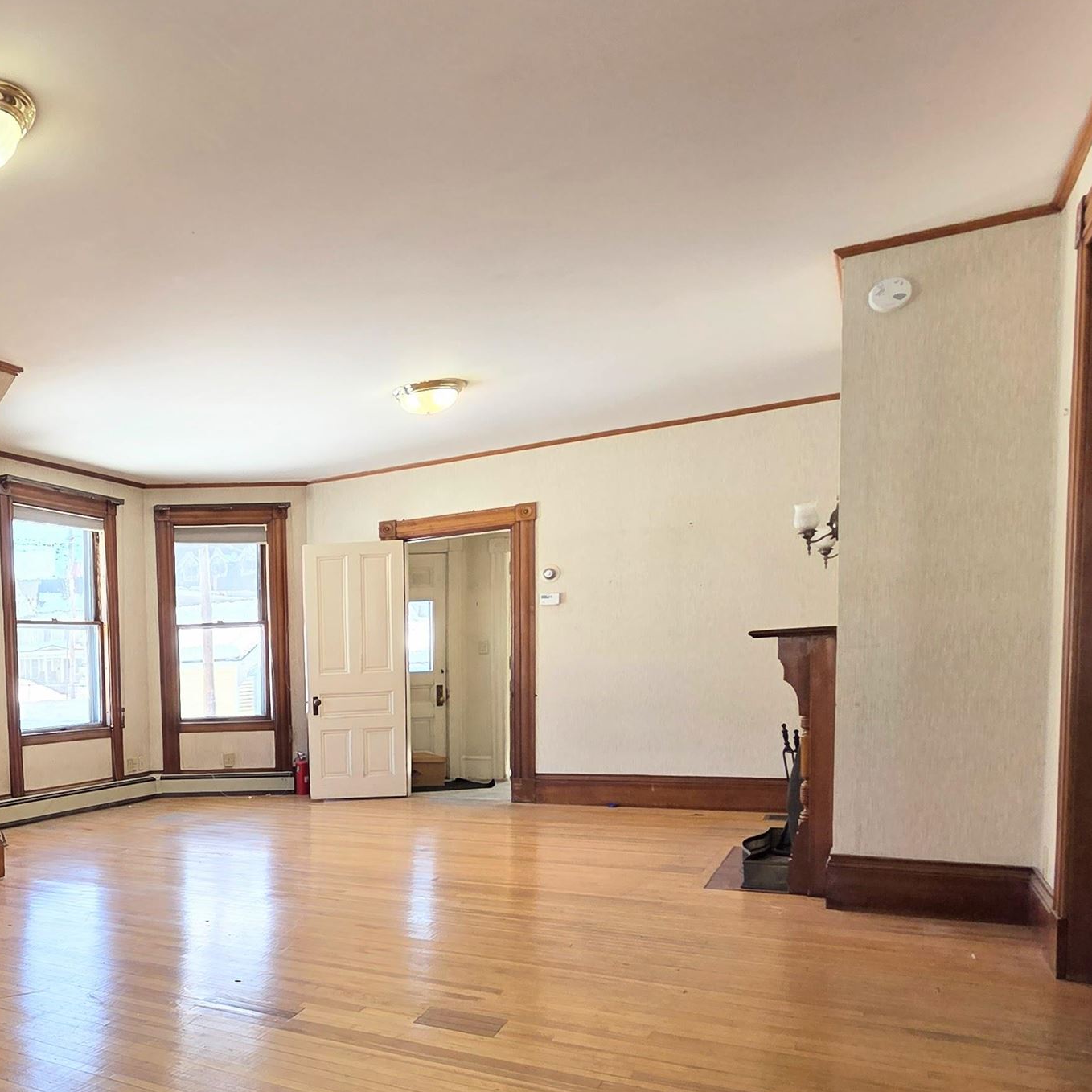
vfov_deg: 59.1
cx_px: -34
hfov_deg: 48.4
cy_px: 752
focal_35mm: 26
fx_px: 928
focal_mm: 2.2
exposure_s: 1/167
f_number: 2.2
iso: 50
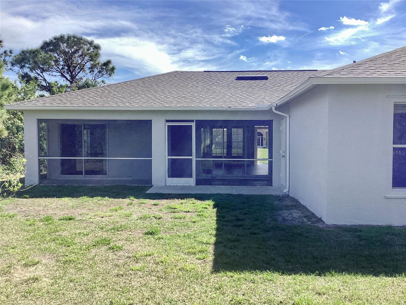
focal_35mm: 31
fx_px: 364
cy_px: 152
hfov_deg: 58.4
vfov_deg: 45.4
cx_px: 203
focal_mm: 3.3
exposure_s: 1/1148
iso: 25
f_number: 2.4
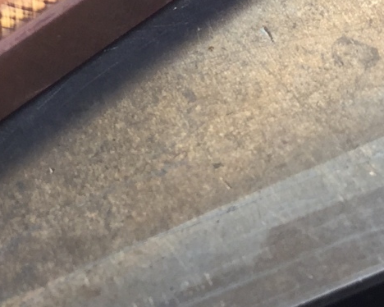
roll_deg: -1.4
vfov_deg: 11.7
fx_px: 1375
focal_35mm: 121
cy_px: -254
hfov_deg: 15.9
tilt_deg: -40.2
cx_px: 115
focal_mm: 4.15
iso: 40
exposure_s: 1/60
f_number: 2.2
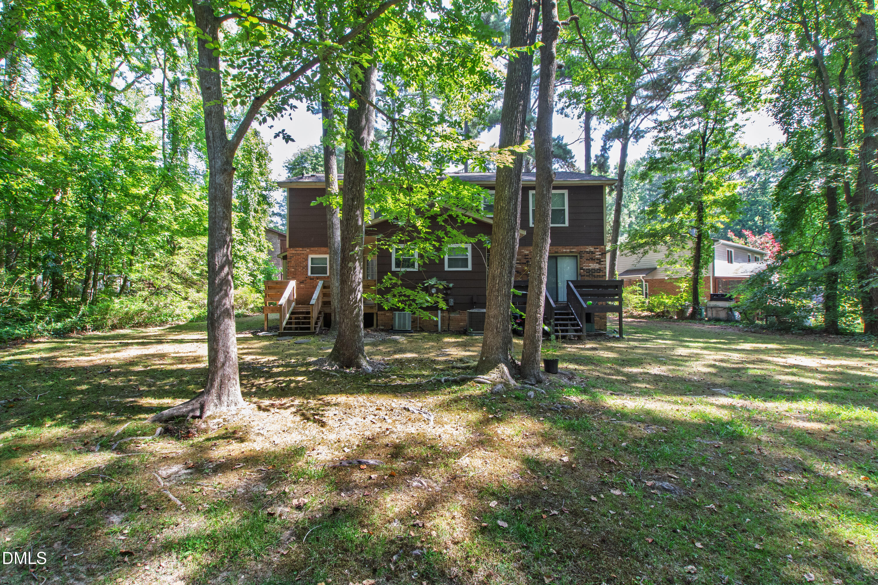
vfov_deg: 77.3
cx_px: 439
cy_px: 292
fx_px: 366
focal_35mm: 15
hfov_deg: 100.4
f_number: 8
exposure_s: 1/40
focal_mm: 10
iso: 500
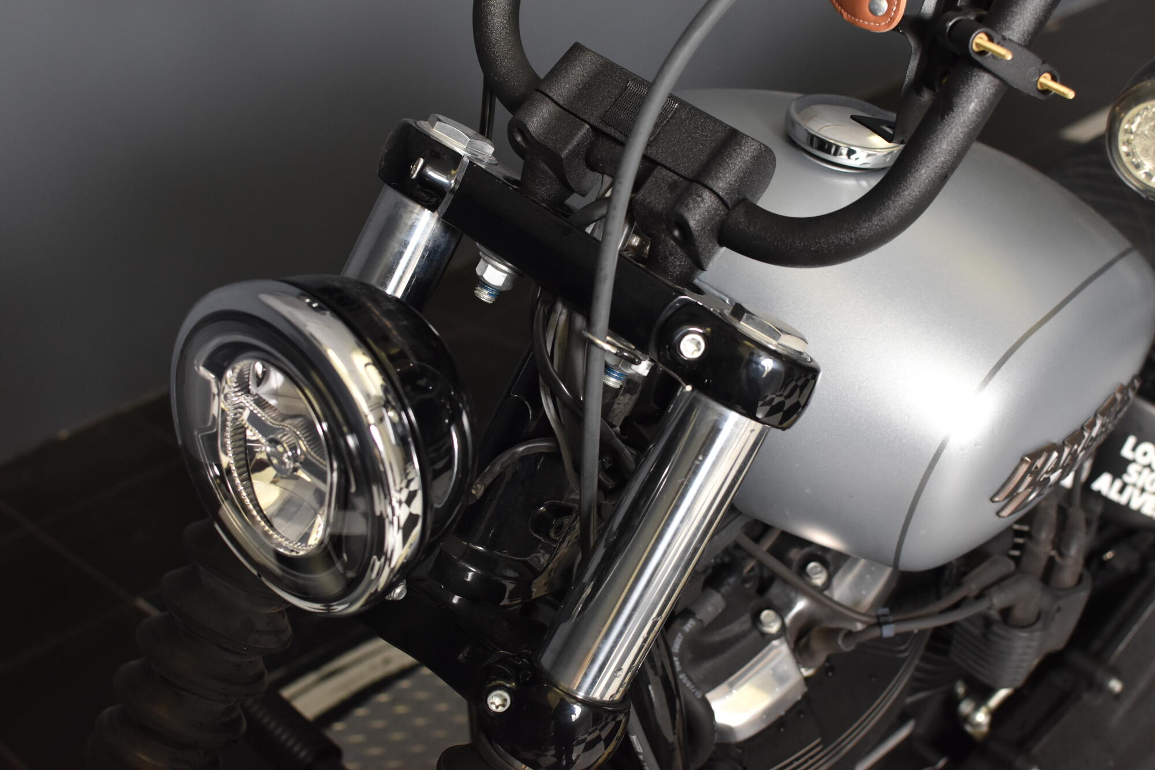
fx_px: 1684
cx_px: 578
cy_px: 385
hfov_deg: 37.9
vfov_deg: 25.7
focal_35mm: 52
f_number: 4.5
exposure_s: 1/160
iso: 800
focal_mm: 35
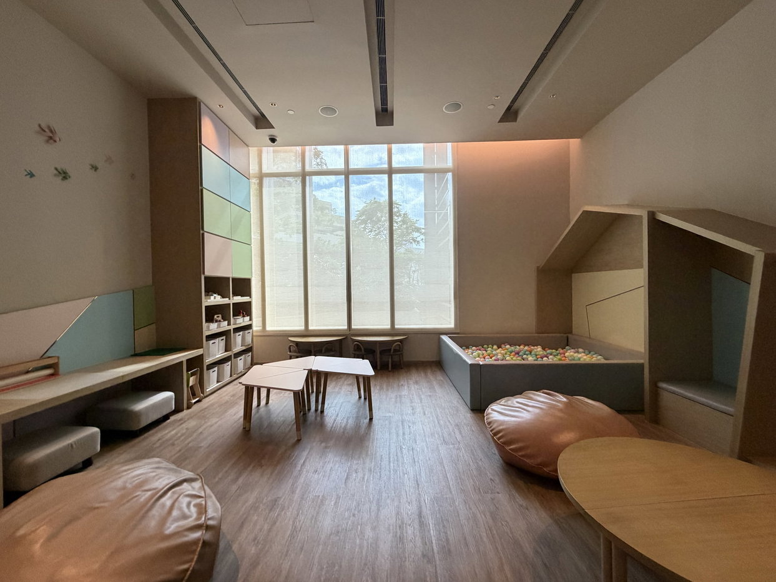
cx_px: 388
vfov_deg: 85.7
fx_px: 314
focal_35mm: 14
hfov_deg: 102.1
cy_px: 291
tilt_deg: +0.1
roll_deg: +1.8
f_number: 2.2
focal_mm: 2.22
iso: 320
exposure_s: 1/77
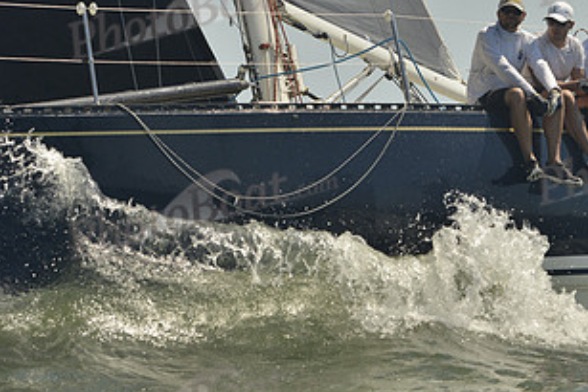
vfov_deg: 6.3
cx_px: 439
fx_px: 3579
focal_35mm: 219
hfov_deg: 9.4
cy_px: 83
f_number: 7.1
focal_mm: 116
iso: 280
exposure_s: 1/1000
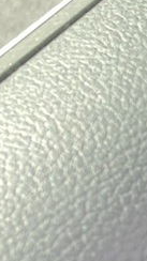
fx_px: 1249
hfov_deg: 5.6
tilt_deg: -53.3
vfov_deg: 11.3
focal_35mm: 180
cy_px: 427
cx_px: 644
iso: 32
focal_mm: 3.99
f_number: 1.8
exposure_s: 1/121
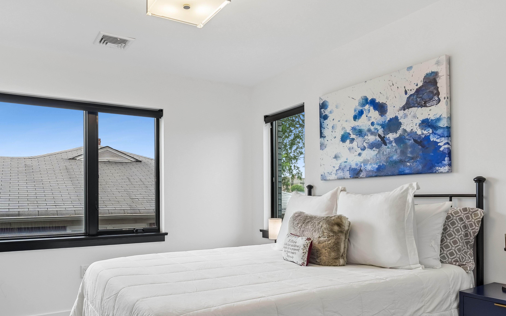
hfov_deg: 70.1
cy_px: 202
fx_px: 359
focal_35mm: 26
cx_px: 221
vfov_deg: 47.1
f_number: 8
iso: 400
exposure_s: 1/40
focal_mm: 16
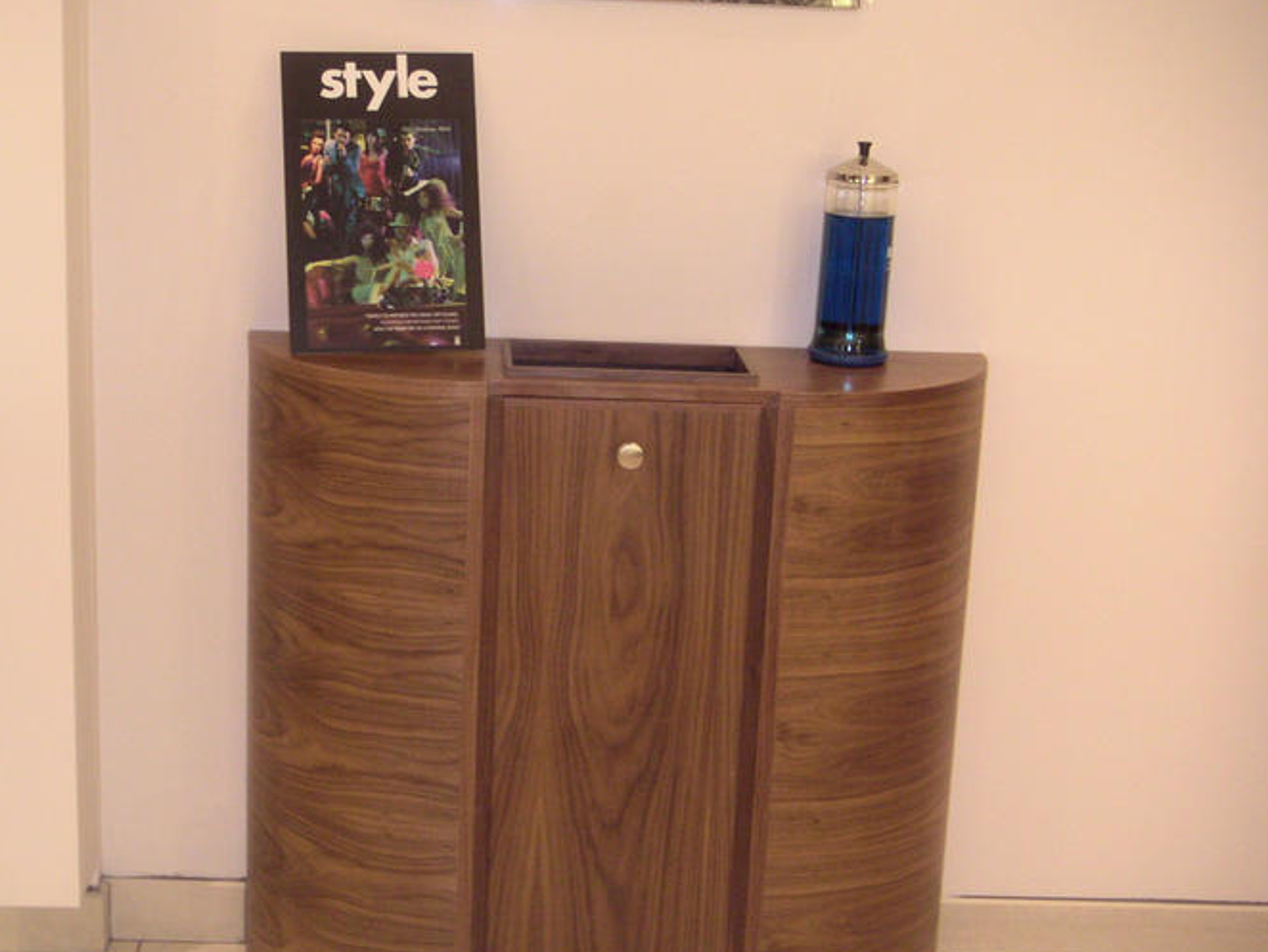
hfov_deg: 33.2
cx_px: 577
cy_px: 510
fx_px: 2125
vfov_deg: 25.2
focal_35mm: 58
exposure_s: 1/50
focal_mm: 7.5
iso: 160
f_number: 2.9
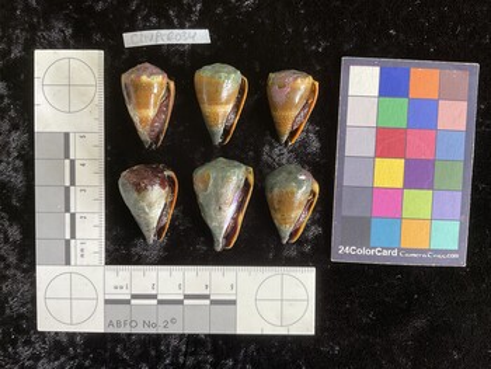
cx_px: 246
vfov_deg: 48.3
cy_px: 184
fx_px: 412
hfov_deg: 61.6
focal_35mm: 29
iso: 50
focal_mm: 3
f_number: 1.8
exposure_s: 1/60
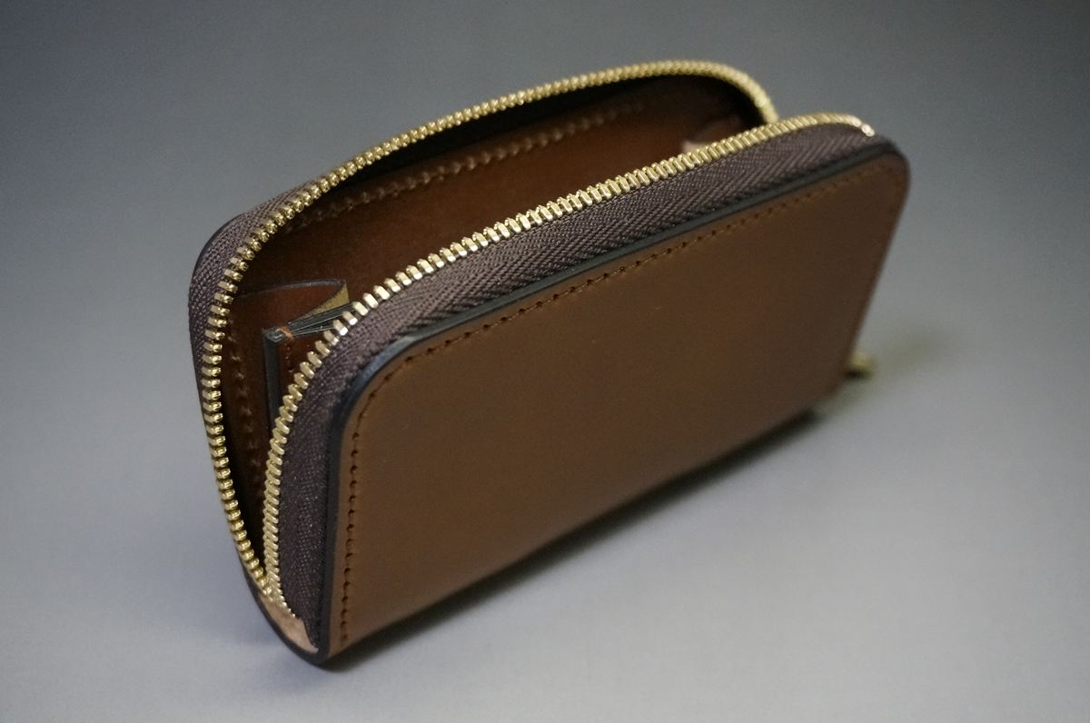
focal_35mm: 54
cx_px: 545
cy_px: 362
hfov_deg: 36.9
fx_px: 1632
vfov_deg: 25.0
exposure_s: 1/125
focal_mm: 36
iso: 3200
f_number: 5.6
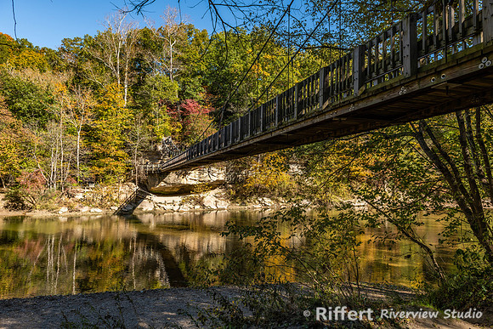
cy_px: 164
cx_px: 246
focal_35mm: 24
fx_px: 329
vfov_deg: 53.2
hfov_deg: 73.7
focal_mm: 24
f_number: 8
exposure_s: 1/160
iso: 160
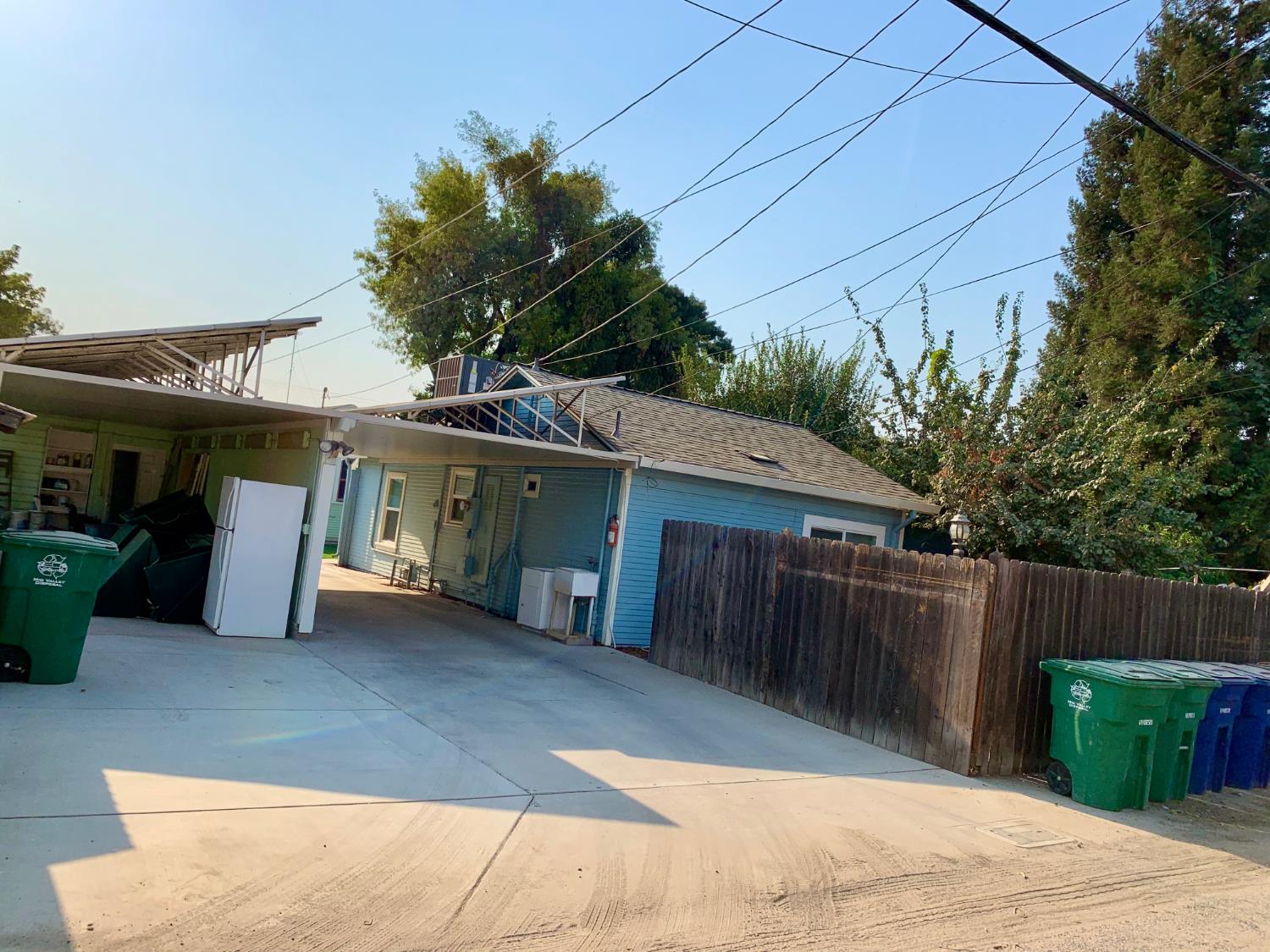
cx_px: 635
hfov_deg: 67.3
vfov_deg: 53.1
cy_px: 476
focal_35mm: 26
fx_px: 954
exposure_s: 1/3086
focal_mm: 4.25
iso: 25
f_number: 1.8
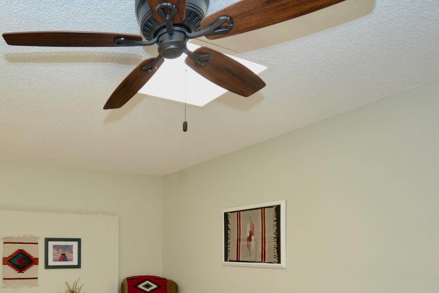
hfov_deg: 58.6
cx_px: 108
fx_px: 366
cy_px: 257
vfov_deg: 40.7
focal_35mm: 30
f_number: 7.1
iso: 800
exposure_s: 1/60
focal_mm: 14
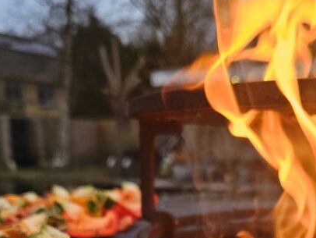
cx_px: 196
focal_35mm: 58
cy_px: 293
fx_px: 530
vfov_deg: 23.0
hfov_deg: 33.1
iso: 32
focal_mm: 6.3
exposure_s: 1/180
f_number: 1.7
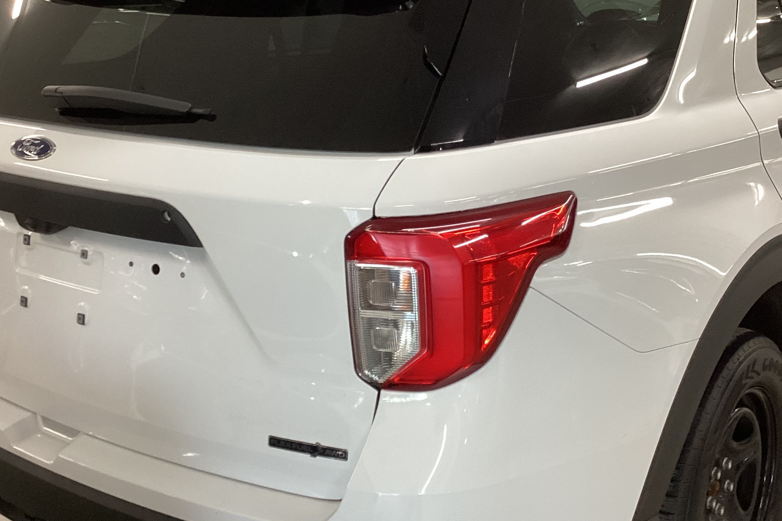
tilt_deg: -17.3
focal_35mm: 47
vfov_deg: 28.6
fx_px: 1021
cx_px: 443
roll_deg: +0.0
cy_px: 236
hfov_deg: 41.8
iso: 160
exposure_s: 1/50
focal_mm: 3.3
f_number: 2.4
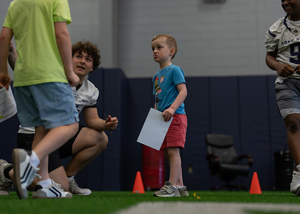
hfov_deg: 36.7
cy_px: 107
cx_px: 150
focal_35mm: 53
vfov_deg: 26.6
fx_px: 452
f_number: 1.6
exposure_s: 1/1000
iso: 1000
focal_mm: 50
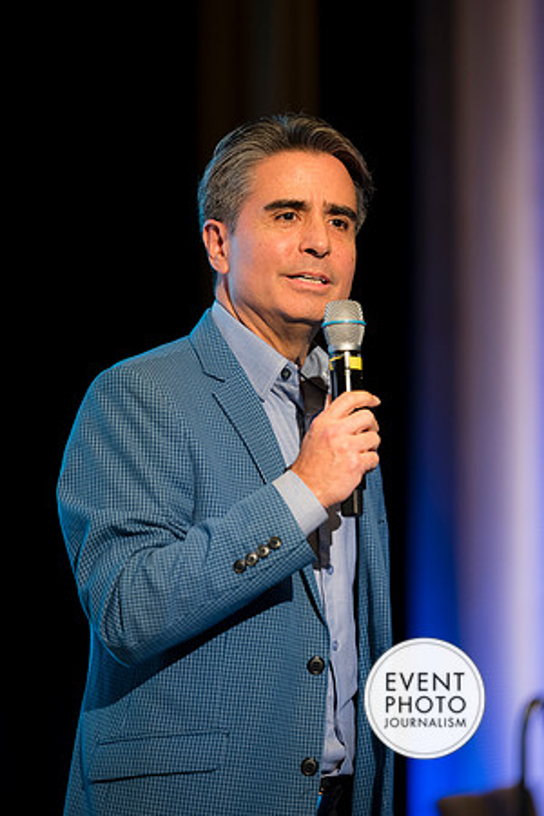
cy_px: 408
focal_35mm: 150
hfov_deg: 9.1
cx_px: 272
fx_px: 3400
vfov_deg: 13.7
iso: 1250
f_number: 2.8
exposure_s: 1/125
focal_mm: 150
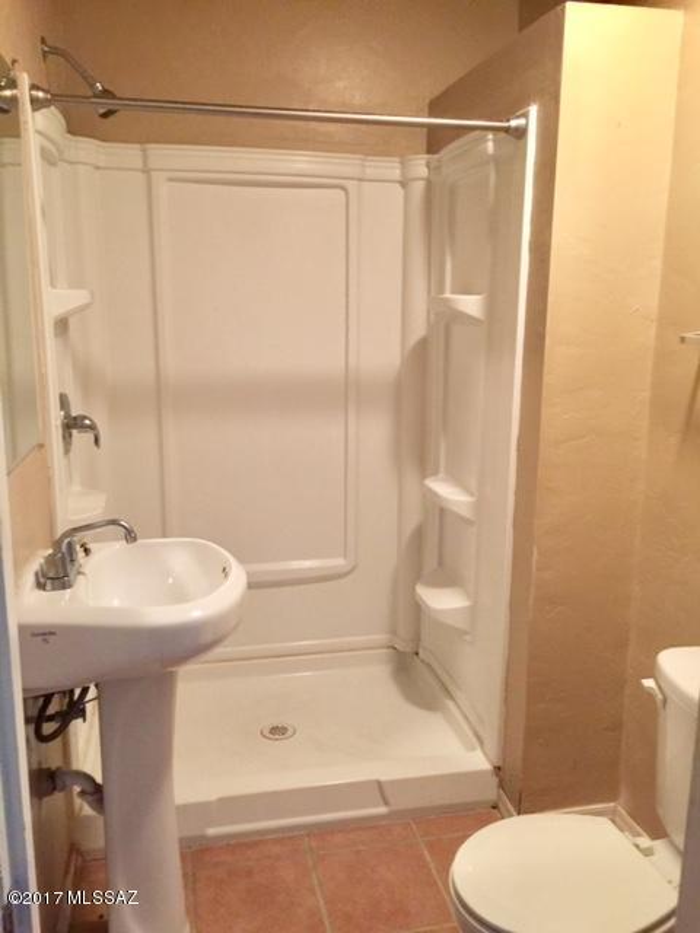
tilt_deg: -11.5
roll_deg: -0.8
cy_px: 466
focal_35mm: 29
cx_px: 350
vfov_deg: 61.7
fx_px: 782
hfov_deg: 48.2
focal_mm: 4.15
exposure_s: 1/4
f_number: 2.2
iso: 80
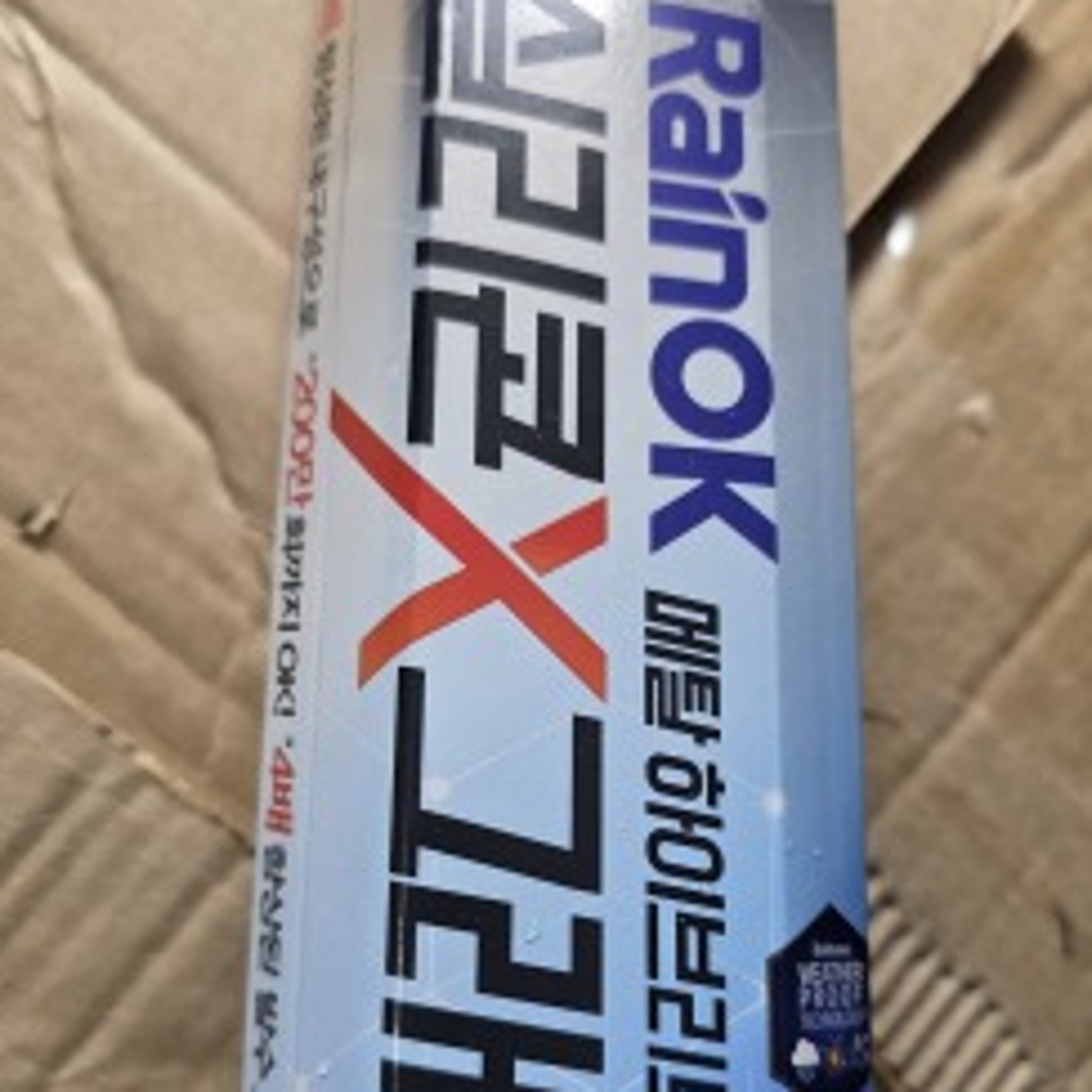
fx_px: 1071
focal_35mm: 30
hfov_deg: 54.0
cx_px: 573
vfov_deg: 53.4
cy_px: 685
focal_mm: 6.3
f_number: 1.7
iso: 250
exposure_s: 1/120
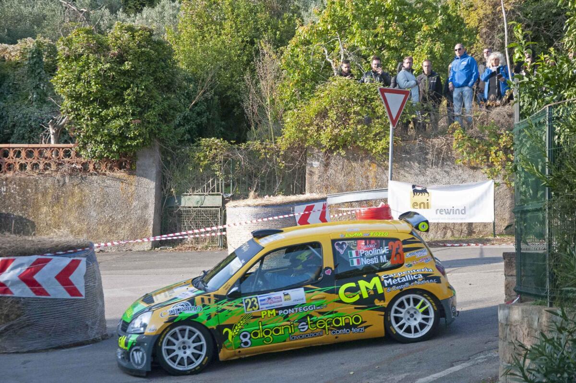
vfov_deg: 13.0
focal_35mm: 105
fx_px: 1678
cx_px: 288
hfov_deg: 19.5
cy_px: 192
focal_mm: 70
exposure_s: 1/1000
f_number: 5.3
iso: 1000
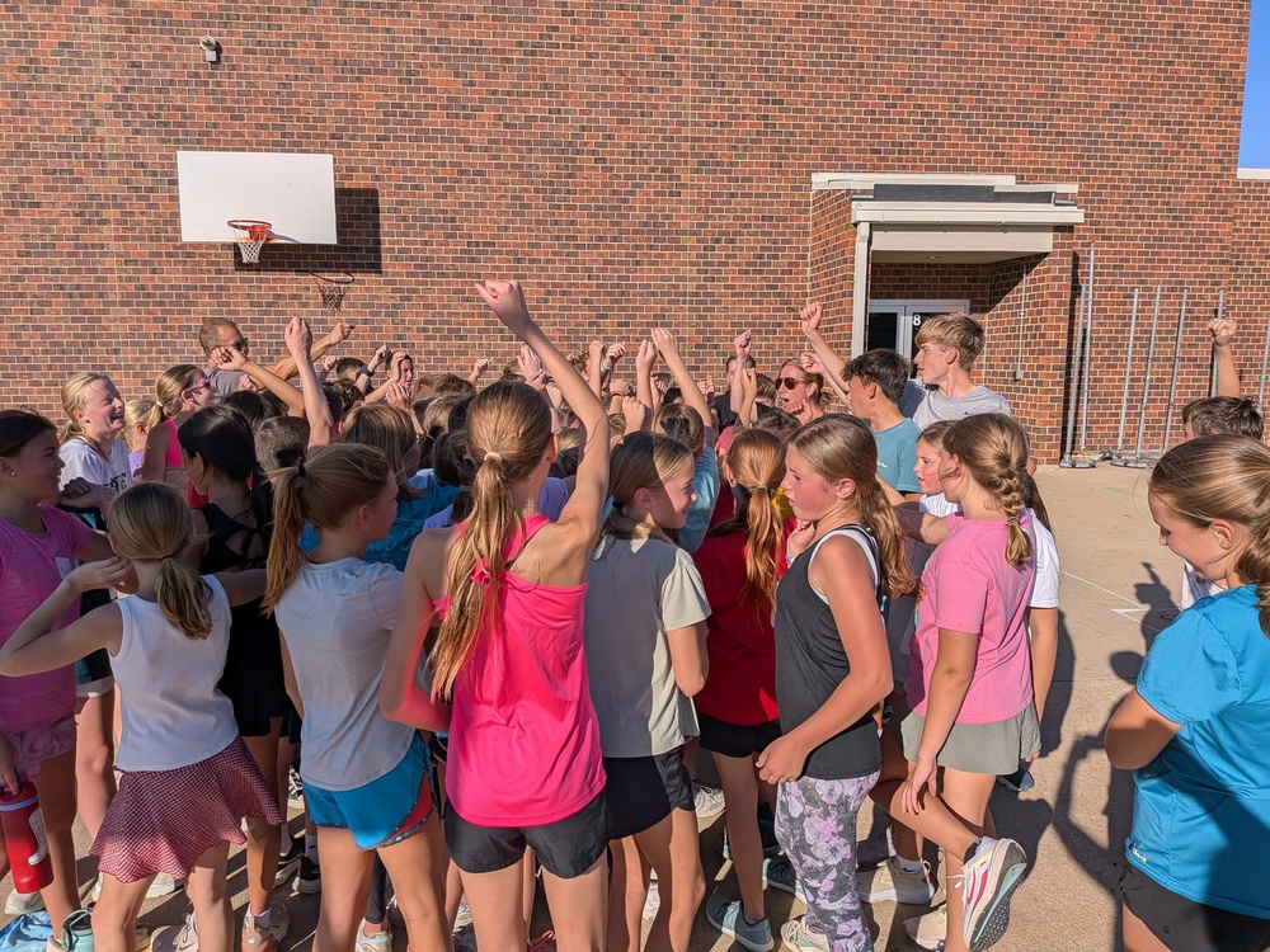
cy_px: 476
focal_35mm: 24
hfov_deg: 71.6
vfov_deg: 56.8
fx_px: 881
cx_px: 635
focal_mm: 4.53
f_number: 1.7
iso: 27
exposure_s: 1/3509
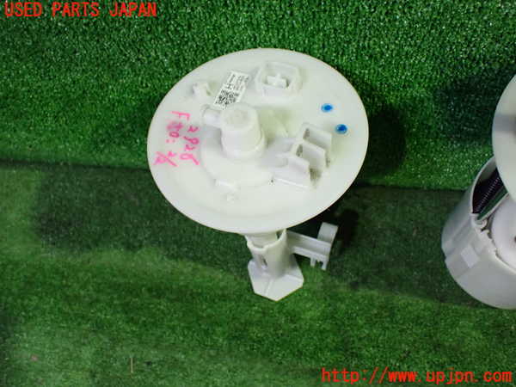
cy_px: 194
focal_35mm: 30
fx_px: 447
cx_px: 258
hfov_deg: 60.0
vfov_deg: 46.8
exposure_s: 1/80
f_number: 2.3
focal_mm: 5.4
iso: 800
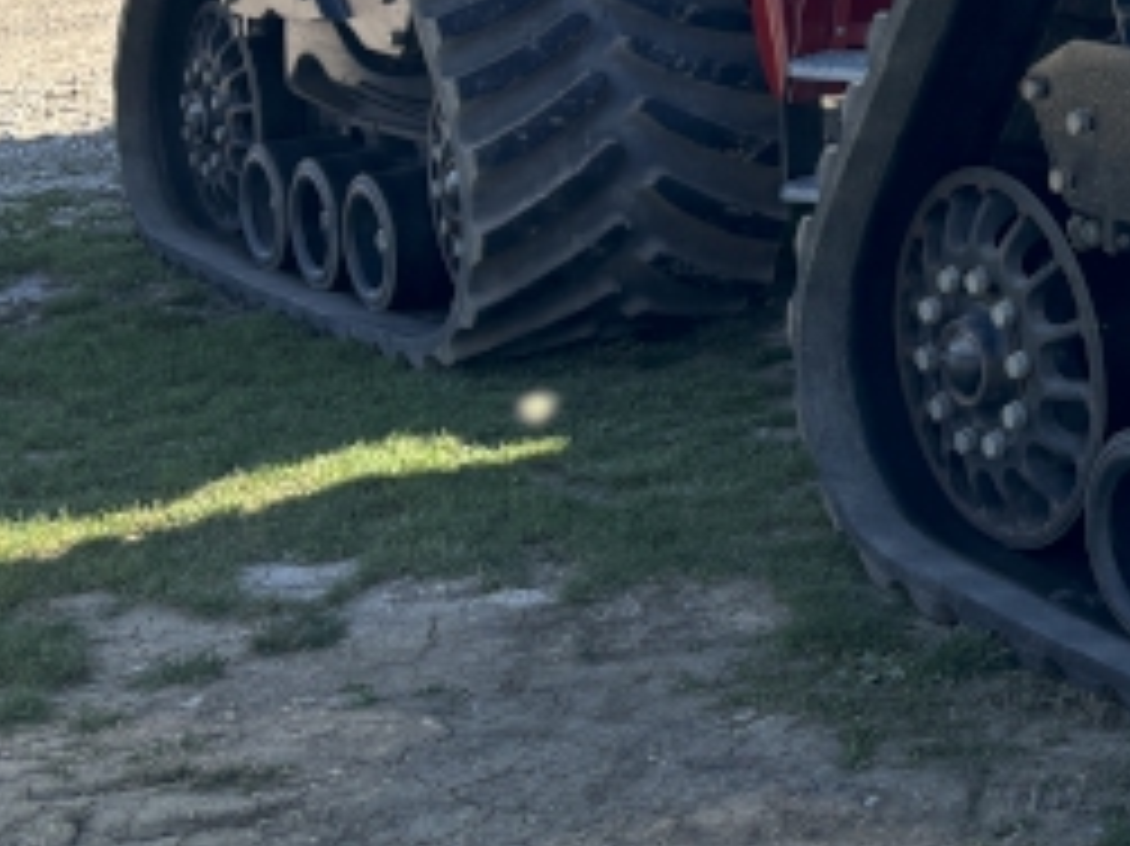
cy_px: -243
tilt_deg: -3.7
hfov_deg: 21.2
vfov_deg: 16.8
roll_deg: +1.3
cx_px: 1495
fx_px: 2708
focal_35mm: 83
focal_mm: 5.96
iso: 50
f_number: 1.6
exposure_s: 1/1418
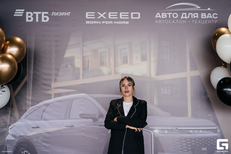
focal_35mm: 85
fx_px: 545
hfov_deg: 23.9
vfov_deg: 16.1
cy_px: 77
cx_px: 116
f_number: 2.8
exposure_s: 1/800
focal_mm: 85
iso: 1600
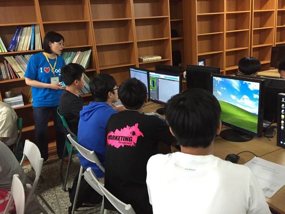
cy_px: 107
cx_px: 142
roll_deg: +1.0
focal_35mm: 29
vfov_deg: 48.2
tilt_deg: -15.9
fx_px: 239
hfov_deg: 61.7
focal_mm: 4.15
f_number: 2.2
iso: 250
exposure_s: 1/30
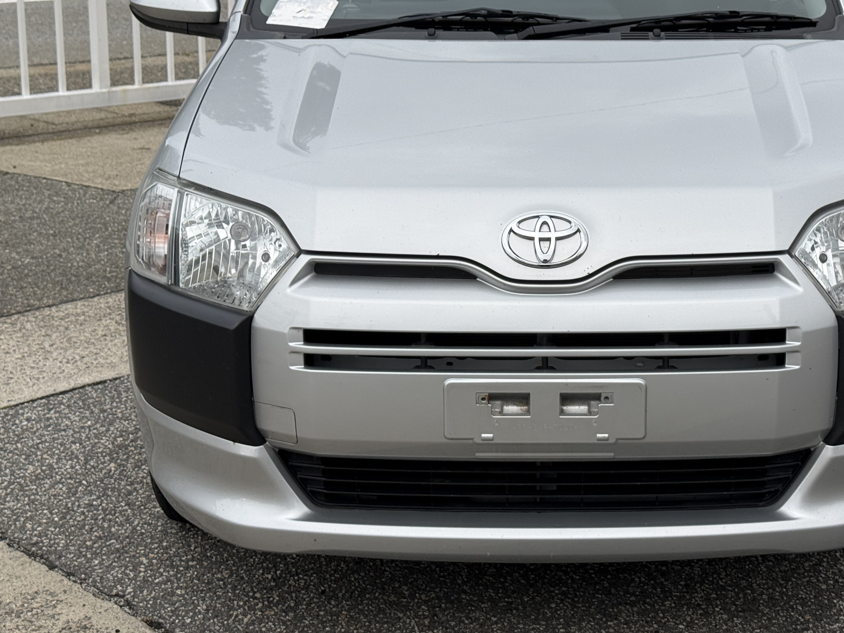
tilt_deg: -11.8
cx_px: 545
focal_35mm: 67
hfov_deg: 28.8
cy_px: 202
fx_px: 1633
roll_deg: -0.8
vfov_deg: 21.8
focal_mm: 6.76
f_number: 1.78
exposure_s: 1/846
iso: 64
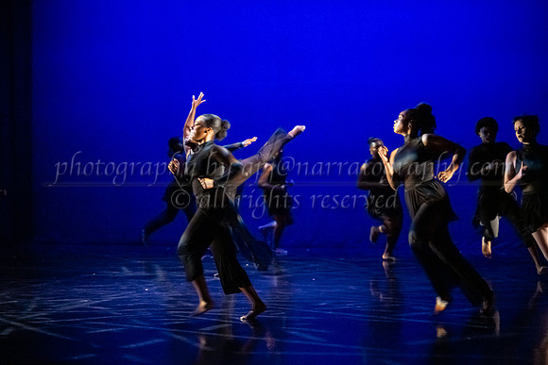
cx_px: 274
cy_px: 182
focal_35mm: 67
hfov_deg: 30.1
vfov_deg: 20.3
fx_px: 1020
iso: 6400
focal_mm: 67
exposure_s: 1/250
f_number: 2.8
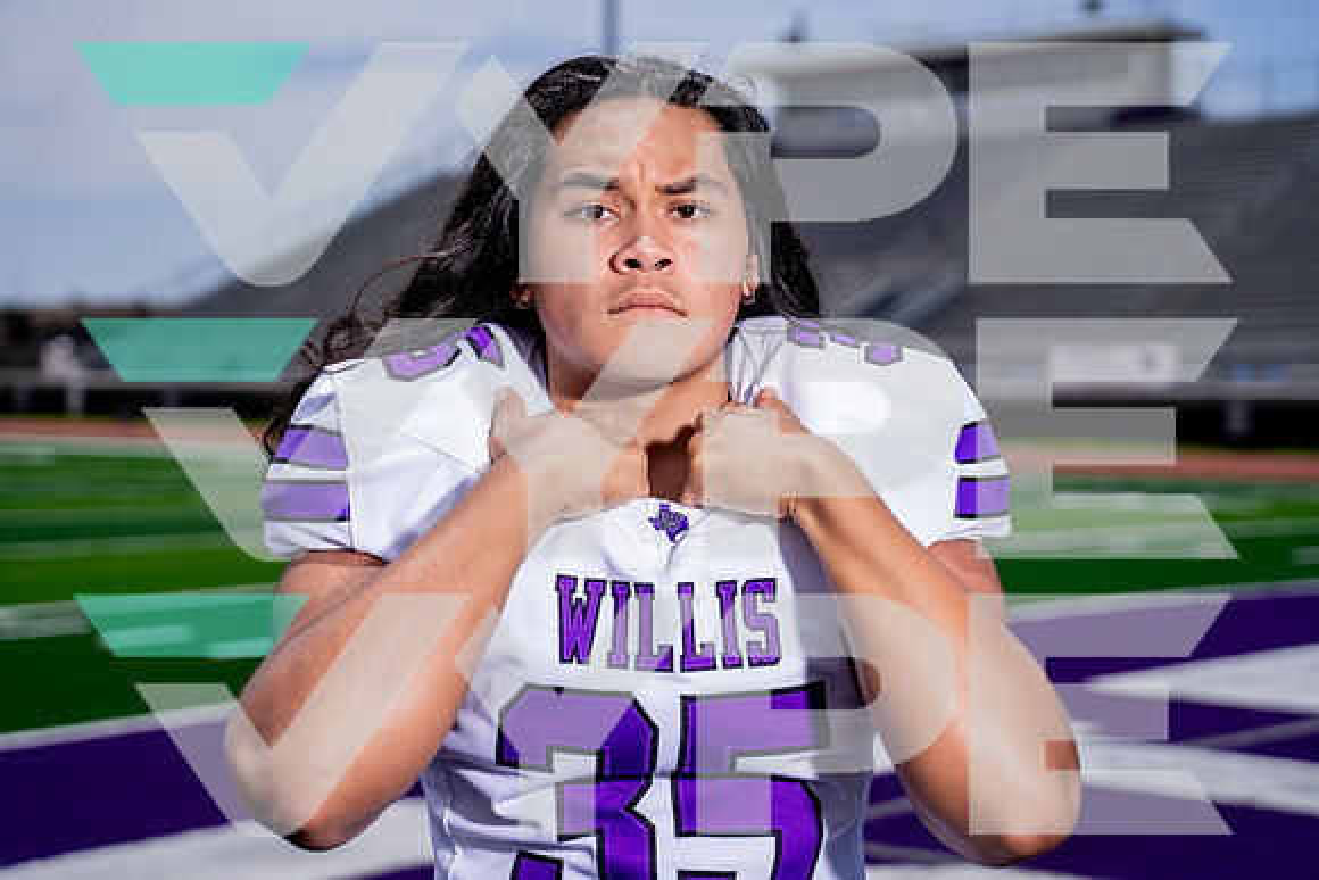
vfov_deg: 19.4
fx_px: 2579
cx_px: 660
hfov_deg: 28.7
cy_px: 440
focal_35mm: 70
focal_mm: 70
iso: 100
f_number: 4
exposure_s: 1/1250
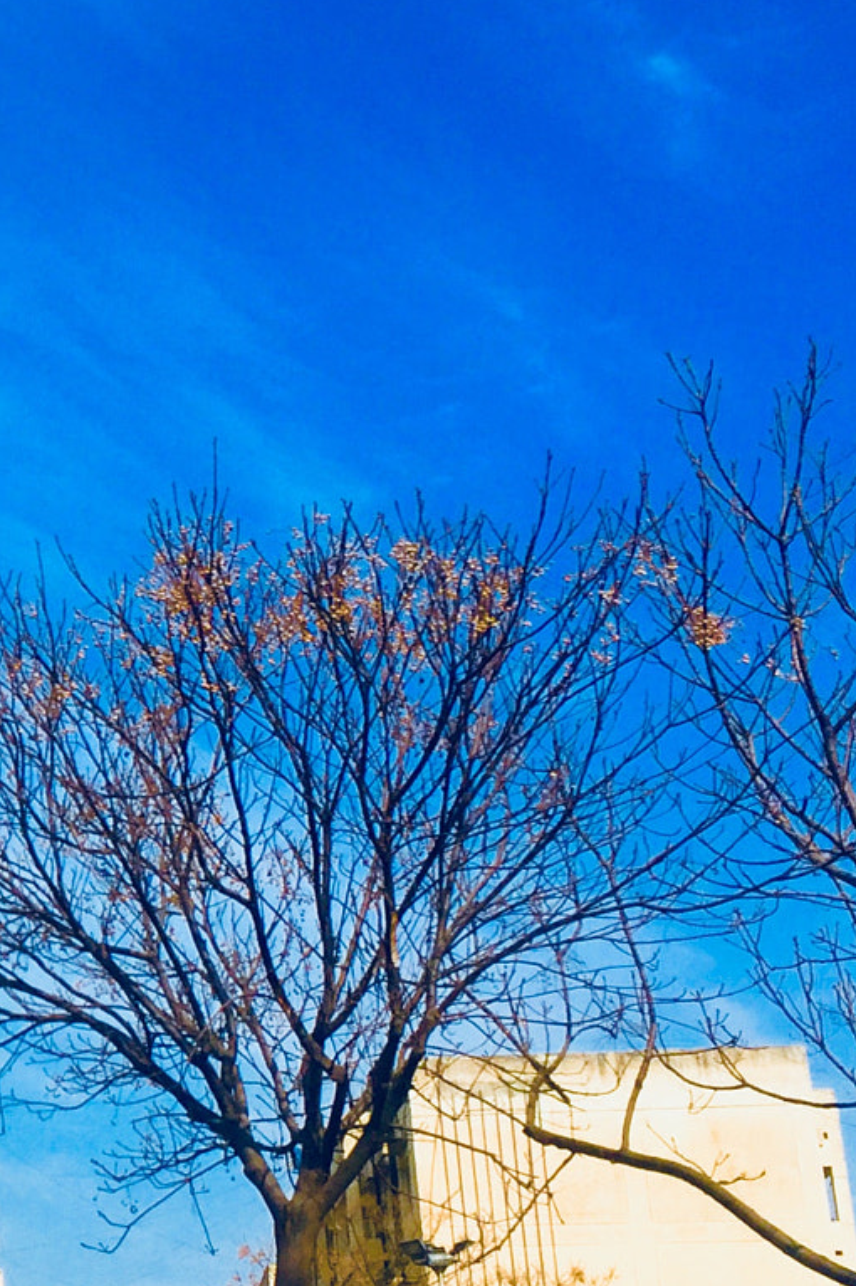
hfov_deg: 19.6
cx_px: -299
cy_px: 848
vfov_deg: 31.7
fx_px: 2249
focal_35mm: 63
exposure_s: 1/2639
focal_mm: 4.15
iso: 32
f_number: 2.2
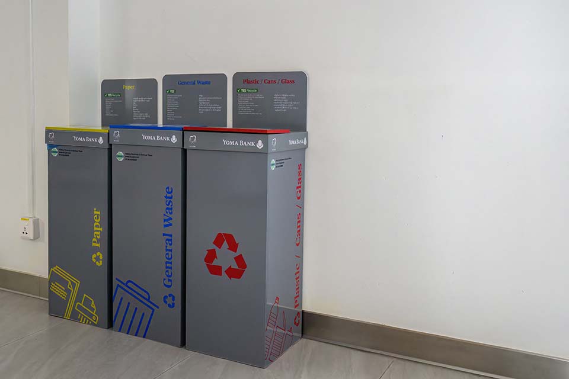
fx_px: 498
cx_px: 284
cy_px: 190
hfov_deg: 59.5
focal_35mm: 32
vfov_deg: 41.7
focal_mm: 31.5
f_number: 5.6
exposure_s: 1/250
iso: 8000
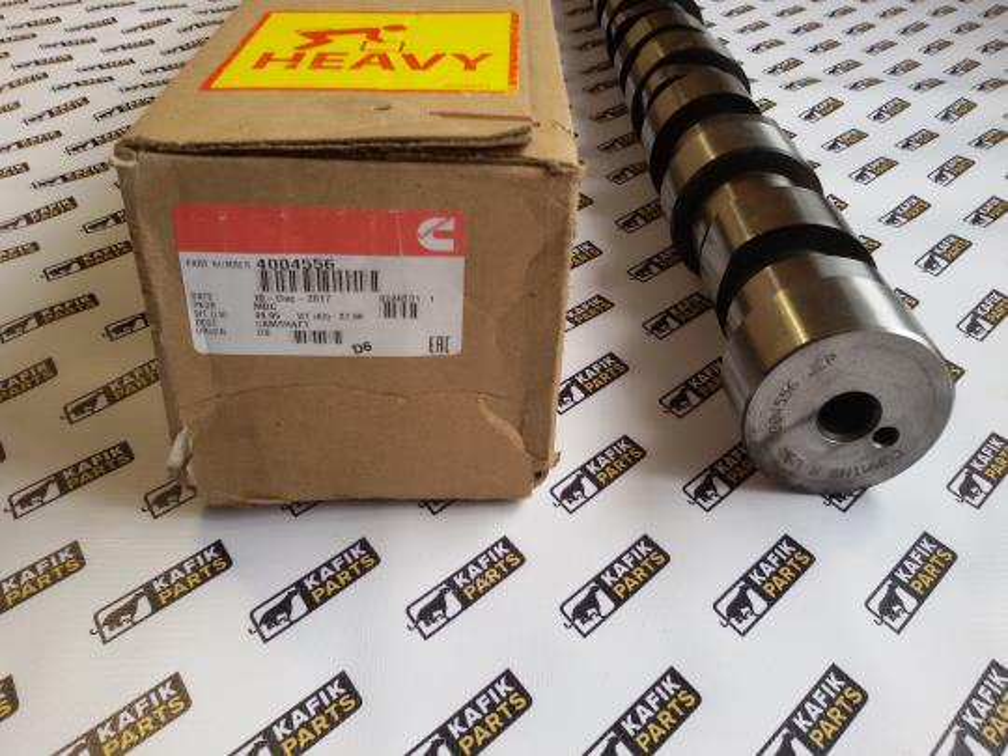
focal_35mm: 31
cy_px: 378
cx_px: 504
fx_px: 903
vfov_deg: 45.4
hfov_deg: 58.4
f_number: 2.4
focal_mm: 2.93
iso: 50
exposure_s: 1/50
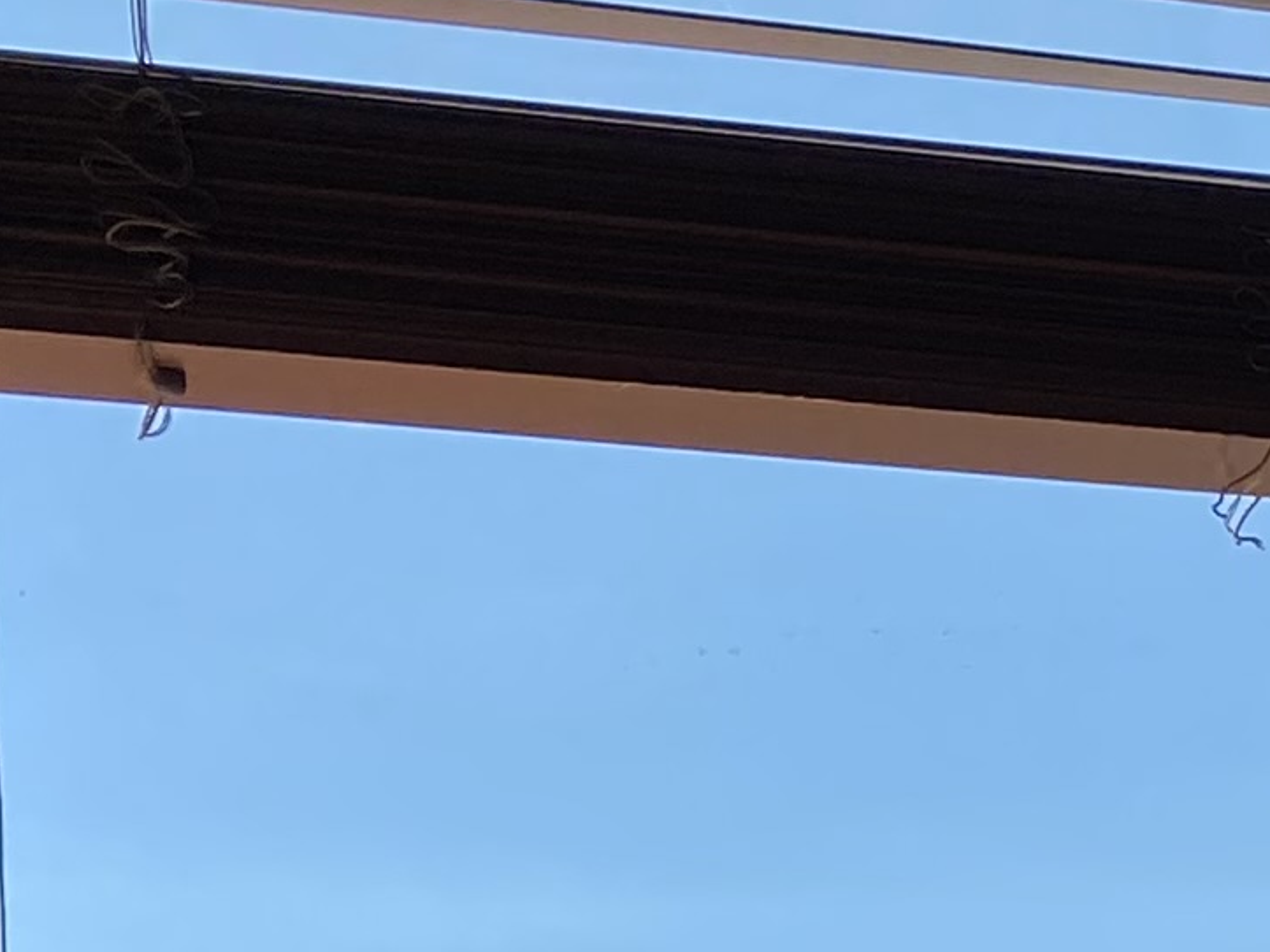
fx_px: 5319
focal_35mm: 145
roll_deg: +1.2
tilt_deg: -9.8
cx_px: 2970
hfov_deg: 11.5
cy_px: 2373
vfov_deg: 9.1
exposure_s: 1/1016
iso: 32
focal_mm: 4.25
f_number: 1.8
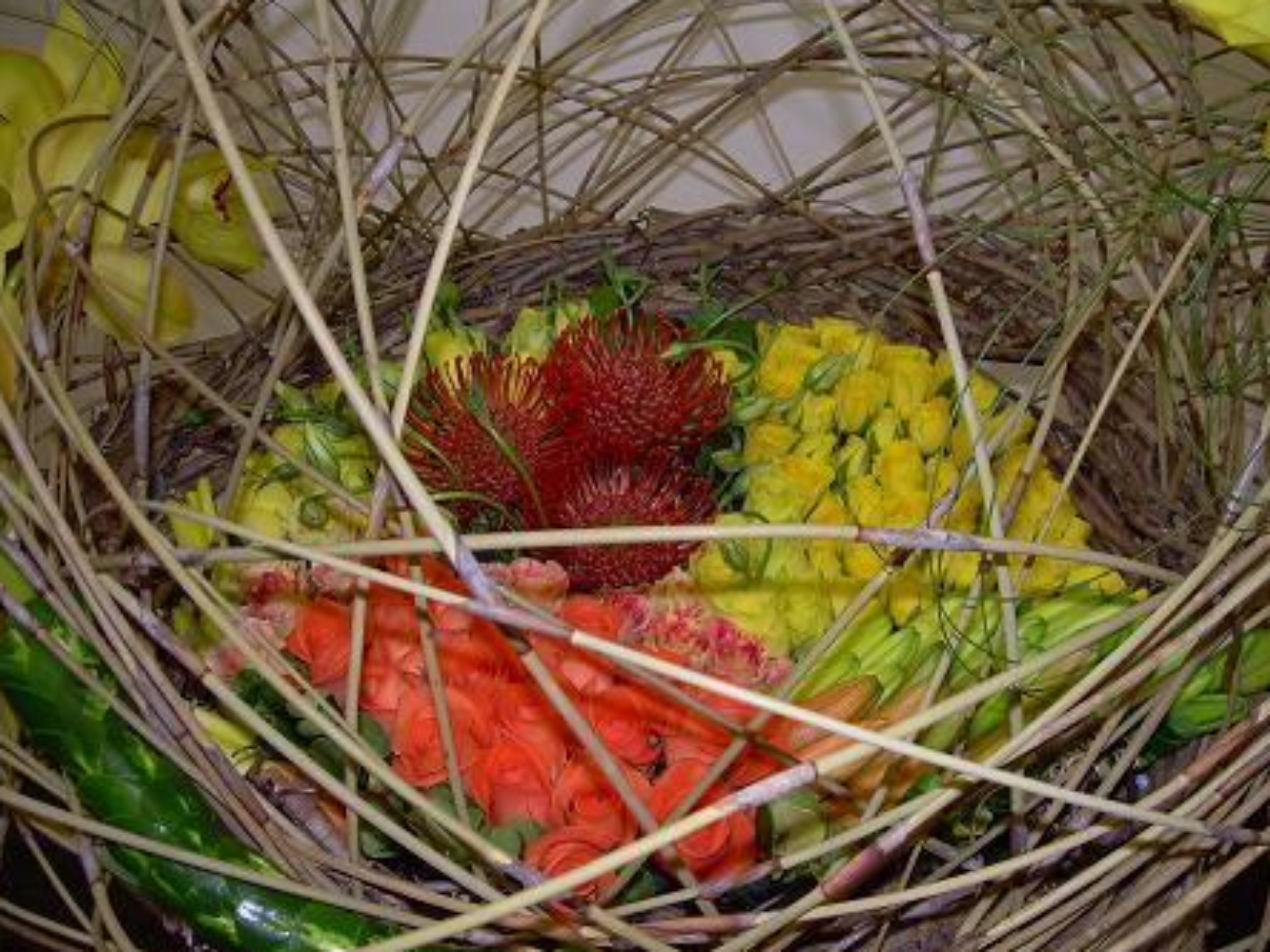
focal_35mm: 42
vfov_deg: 34.3
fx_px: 1541
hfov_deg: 44.8
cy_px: 476
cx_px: 642
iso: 50
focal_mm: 6.7
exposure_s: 1/60
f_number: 2.8
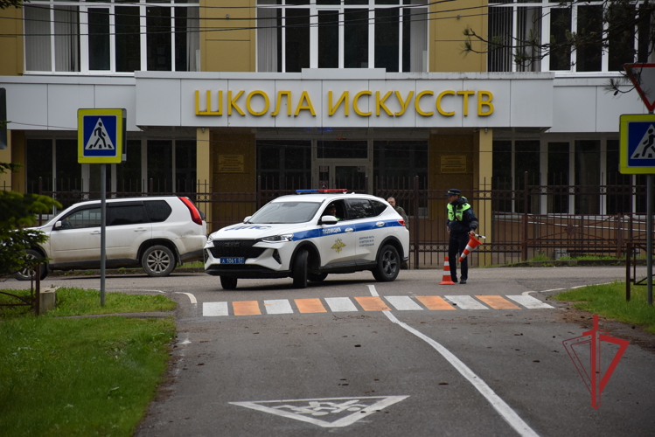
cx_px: 328
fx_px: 3167
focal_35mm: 174
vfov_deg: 7.9
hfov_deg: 11.8
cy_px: 218
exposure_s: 1/1000
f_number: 5.6
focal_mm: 116
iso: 560
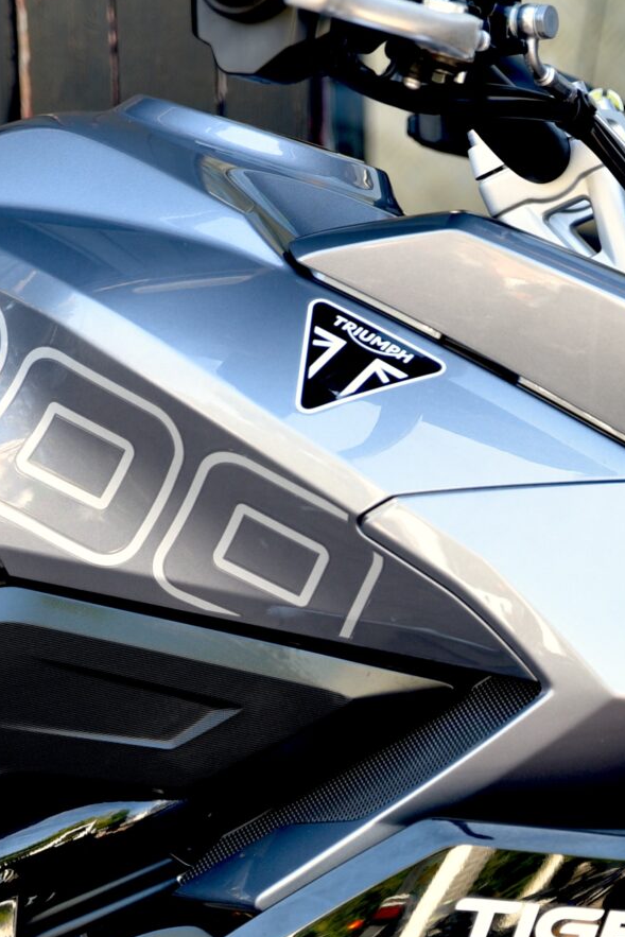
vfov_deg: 10.1
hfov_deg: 6.8
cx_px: 592
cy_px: 931
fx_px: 5284
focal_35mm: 203
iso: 100
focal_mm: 70
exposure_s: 1/60
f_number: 2.8
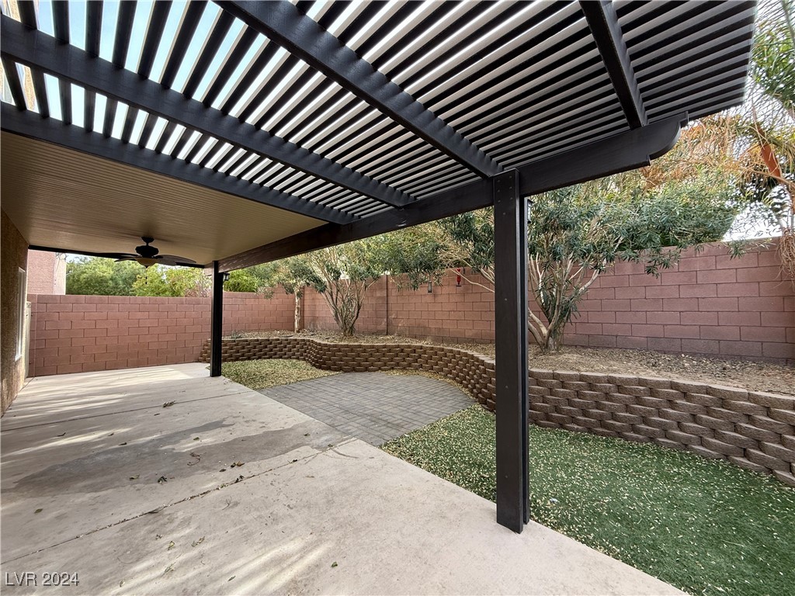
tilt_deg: +2.5
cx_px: 398
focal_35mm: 14
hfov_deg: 102.1
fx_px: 322
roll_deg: +0.8
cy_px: 298
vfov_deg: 85.7
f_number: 2.2
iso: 64
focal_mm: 2.22
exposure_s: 1/156
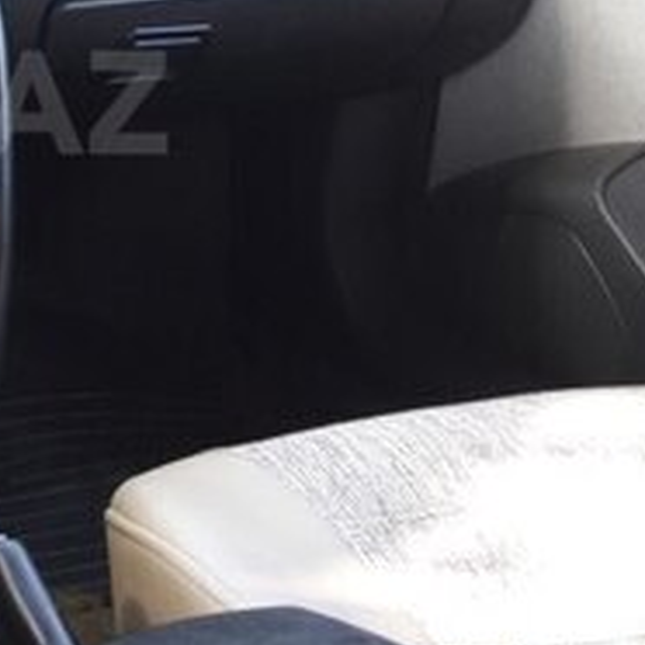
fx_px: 1855
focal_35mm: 88
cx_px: -187
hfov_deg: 18.4
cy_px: 102
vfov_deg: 19.5
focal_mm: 3.7
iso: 64
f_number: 1.9
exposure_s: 1/33
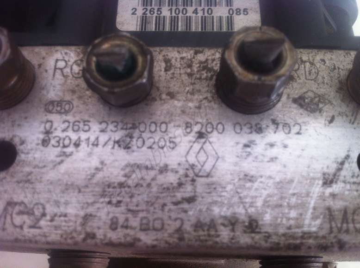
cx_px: 180
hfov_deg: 52.7
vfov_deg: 40.6
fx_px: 363
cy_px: 134
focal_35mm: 35
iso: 100
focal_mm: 3.85
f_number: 2.8
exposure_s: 1/30
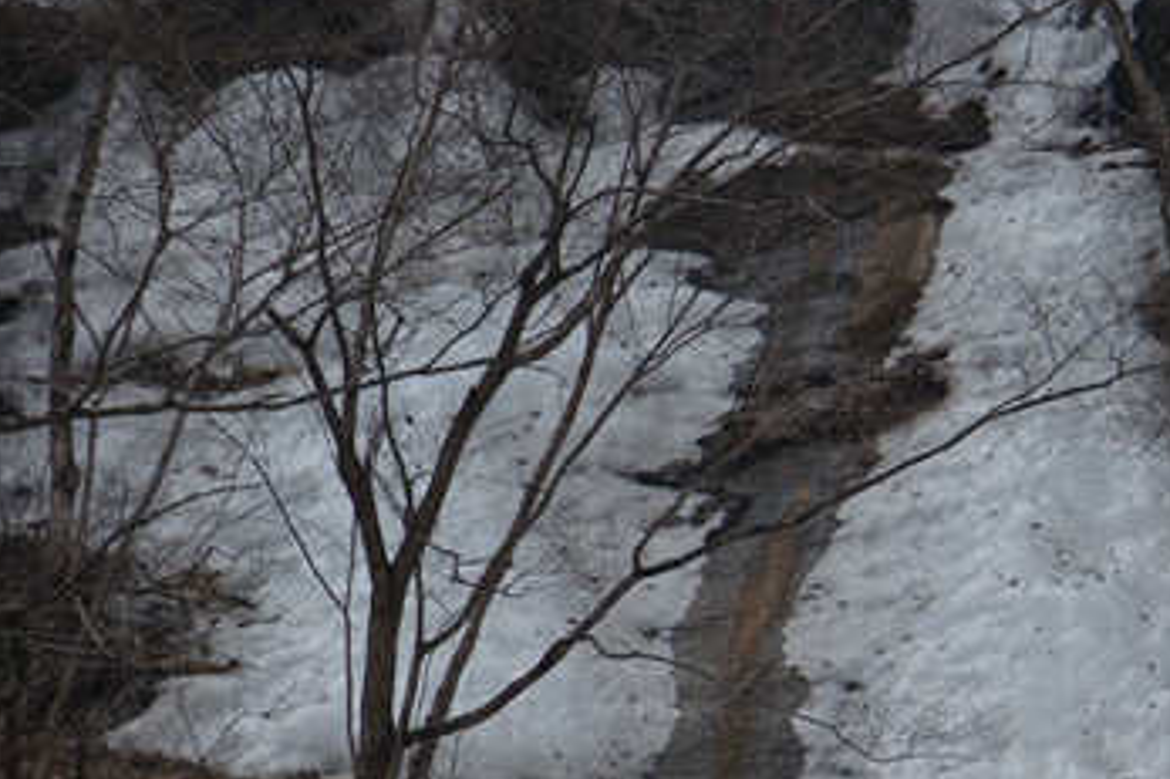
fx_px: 13480
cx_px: 728
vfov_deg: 3.3
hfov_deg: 5.0
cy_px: 518
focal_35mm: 415
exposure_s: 1/320
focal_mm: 200
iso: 160
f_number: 6.3
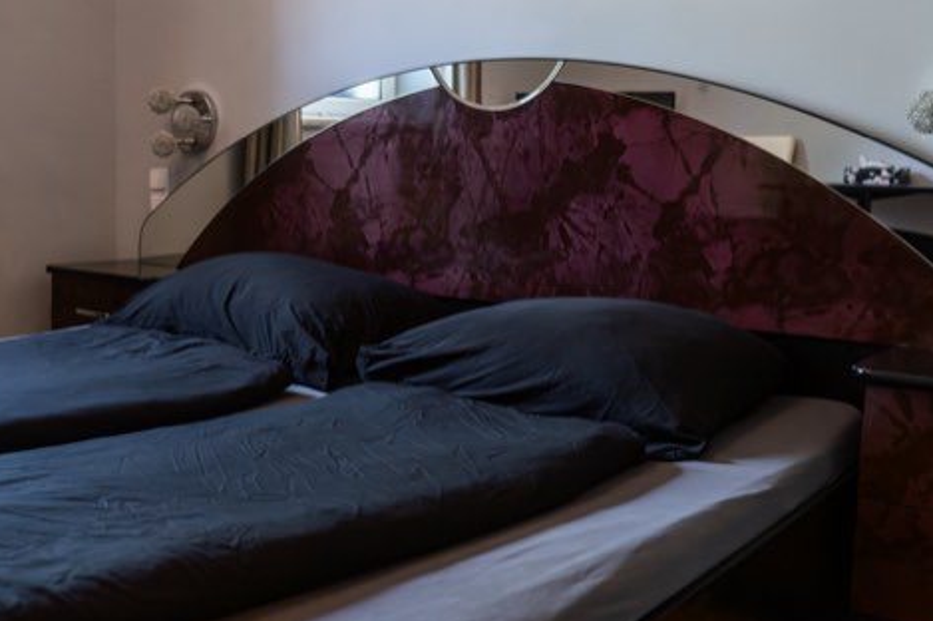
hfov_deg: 44.5
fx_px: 1114
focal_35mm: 43
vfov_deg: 31.1
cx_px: 284
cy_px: 282
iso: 2000
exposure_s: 1/100
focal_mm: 28
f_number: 2.8
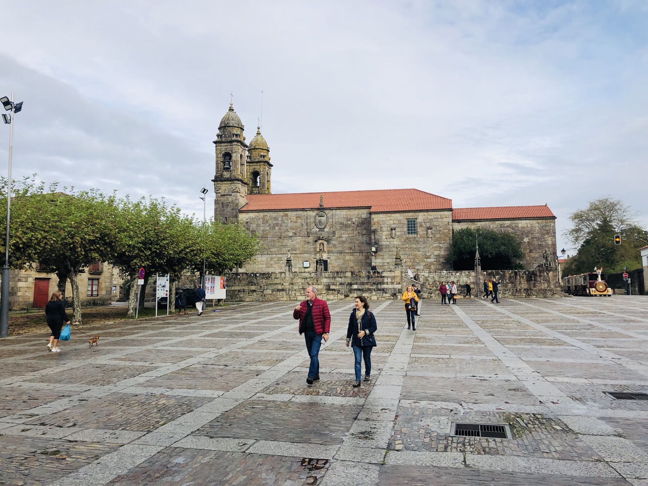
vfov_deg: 49.7
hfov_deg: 63.4
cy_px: 243
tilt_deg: +6.9
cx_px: 324
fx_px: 524
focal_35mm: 28
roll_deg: +0.9
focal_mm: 3.99
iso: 20
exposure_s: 1/1869
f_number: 1.8
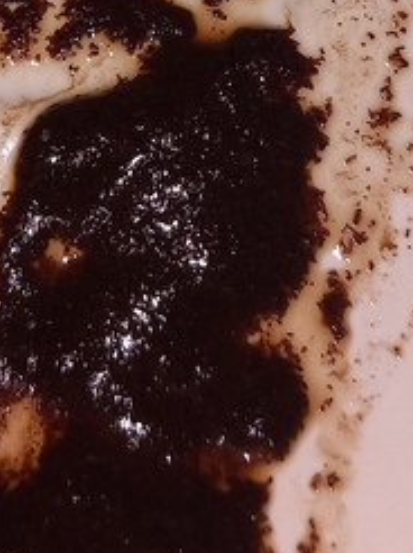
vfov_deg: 18.5
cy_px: -110
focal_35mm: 101
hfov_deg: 14.5
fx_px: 1609
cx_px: 81
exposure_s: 1/114
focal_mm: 4
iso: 20
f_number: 1.8
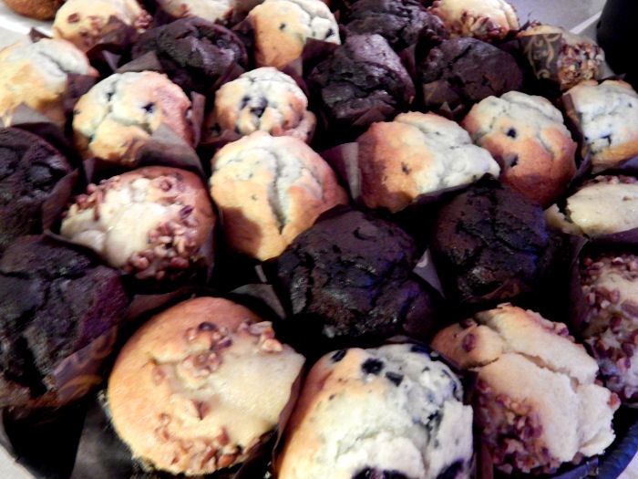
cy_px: 240
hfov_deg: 58.4
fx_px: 571
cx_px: 319
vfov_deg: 45.4
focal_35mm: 31
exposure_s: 1/3
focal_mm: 5.6
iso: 800
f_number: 3.2
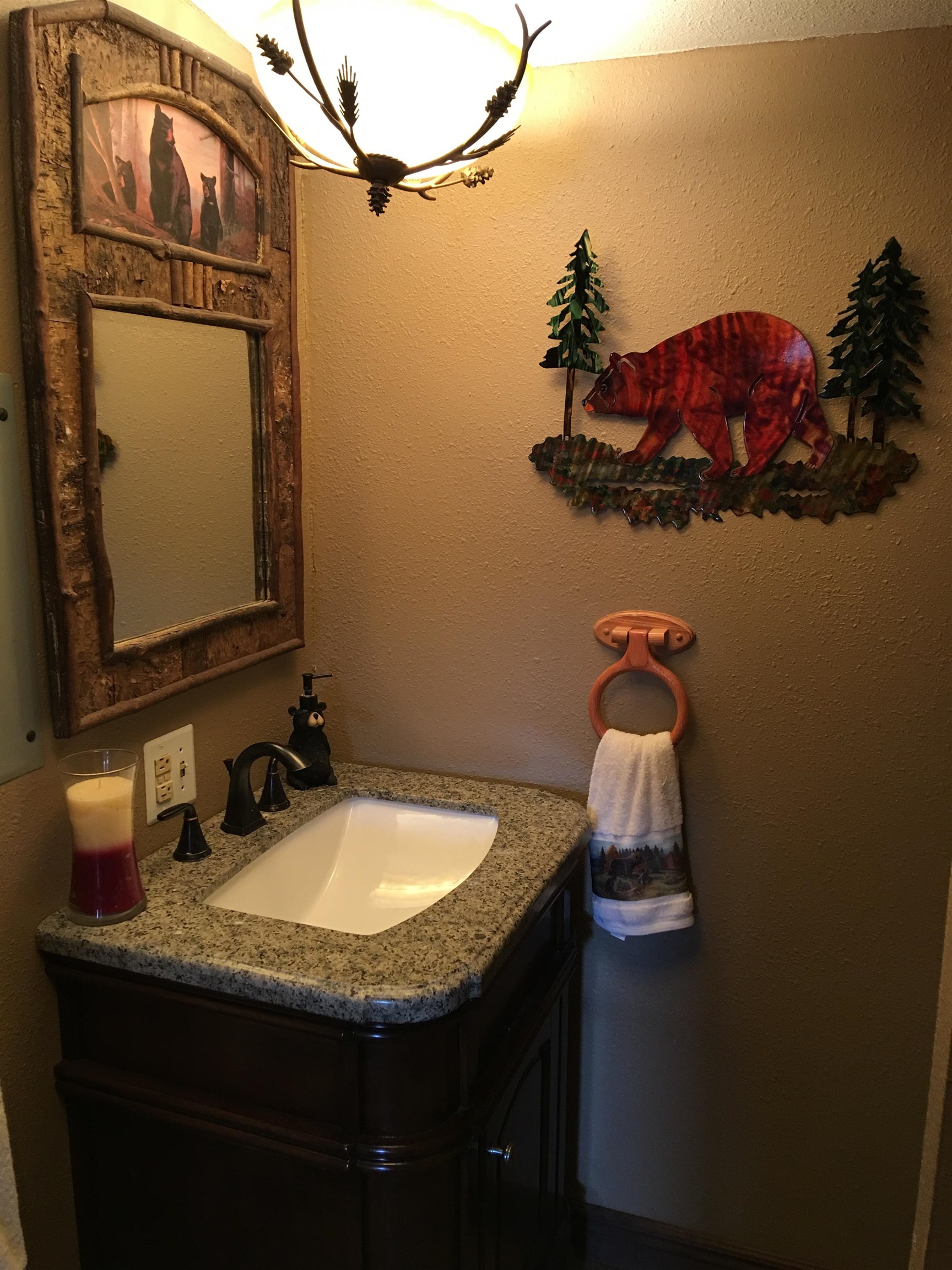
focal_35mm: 29
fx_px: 1063
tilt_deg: -11.9
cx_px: 476
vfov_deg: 61.7
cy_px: 635
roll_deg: -0.8
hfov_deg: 48.2
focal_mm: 4.15
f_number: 2.2
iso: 50
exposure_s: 1/15
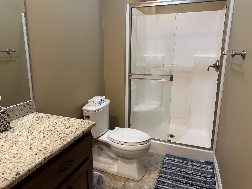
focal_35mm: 25
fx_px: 182
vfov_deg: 54.9
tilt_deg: -13.7
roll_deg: -1.1
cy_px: 91
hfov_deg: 69.4
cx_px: 122
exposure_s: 1/60
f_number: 1.78
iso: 200
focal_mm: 6.76
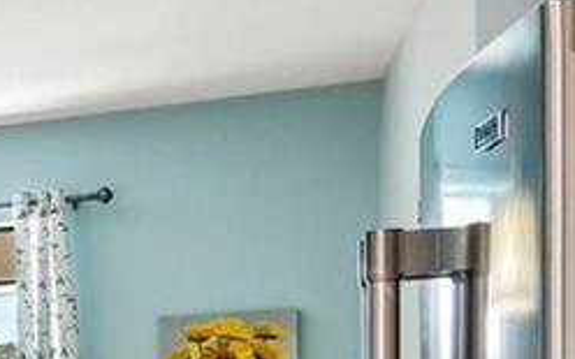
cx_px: -1145
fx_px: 1442
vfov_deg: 13.7
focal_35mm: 92
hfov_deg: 11.6
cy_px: 468
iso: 400
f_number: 8
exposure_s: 1/30
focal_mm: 14
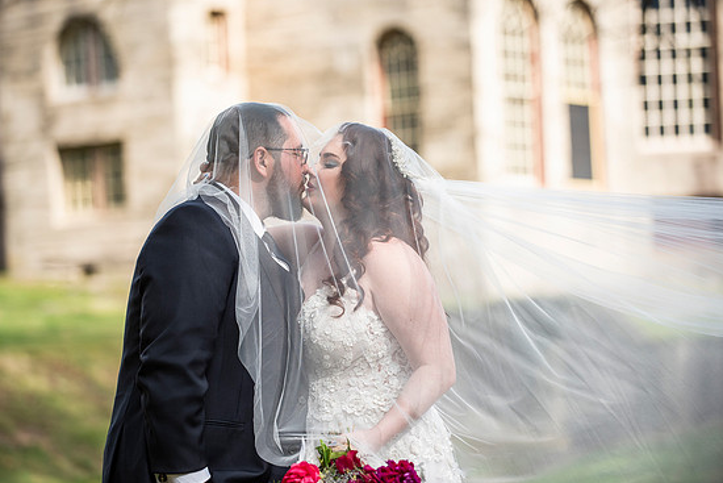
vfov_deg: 10.0
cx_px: 350
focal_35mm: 137
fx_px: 2752
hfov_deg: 15.0
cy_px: 245
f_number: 2.8
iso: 320
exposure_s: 1/2000
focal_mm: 130
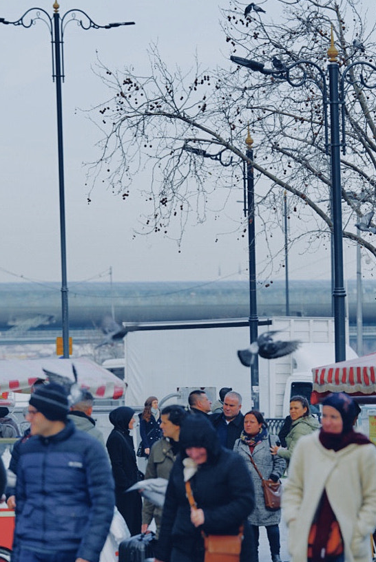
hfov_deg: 4.8
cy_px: 254
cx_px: 256
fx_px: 4504
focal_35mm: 288
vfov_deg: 7.1
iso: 200
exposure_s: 1/400
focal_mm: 147
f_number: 4
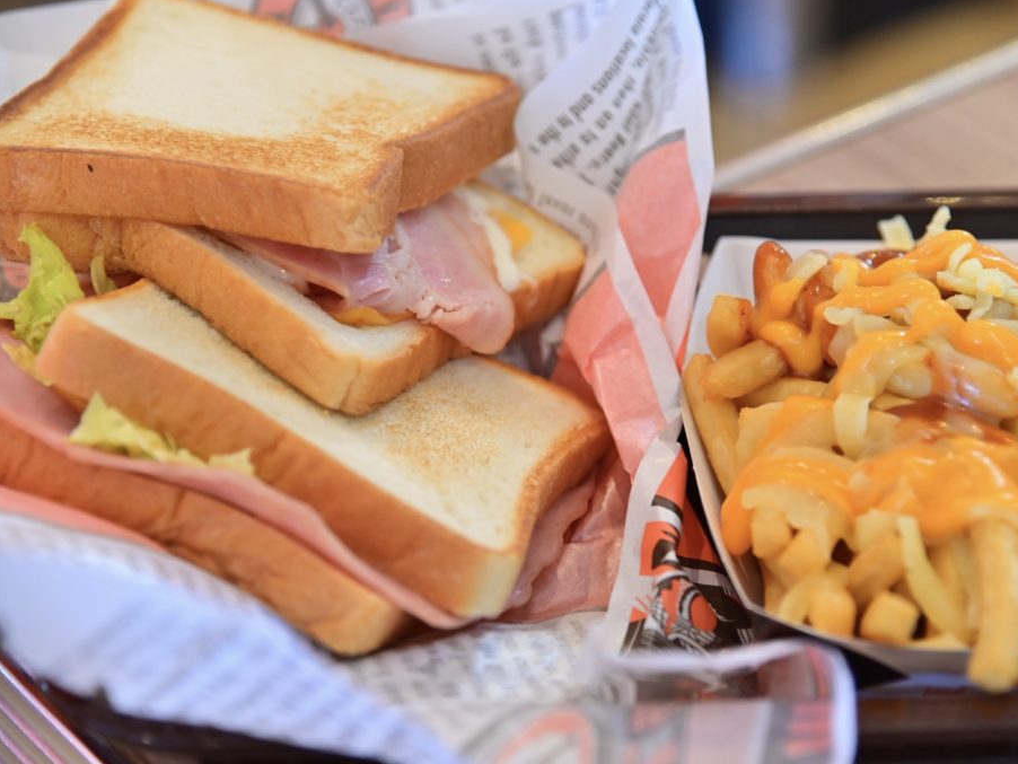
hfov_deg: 15.0
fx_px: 3854
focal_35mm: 131
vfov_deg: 11.3
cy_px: 382
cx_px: 576
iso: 1600
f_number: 4
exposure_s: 1/125
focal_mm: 120
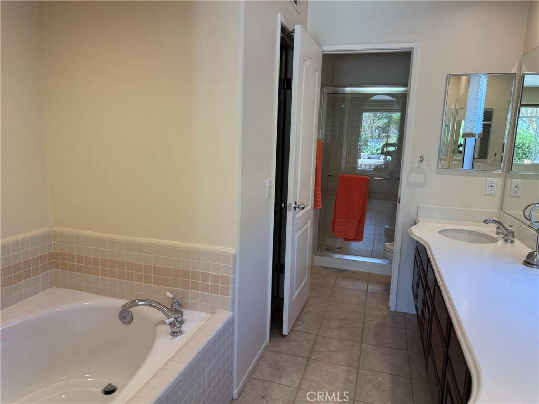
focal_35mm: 24
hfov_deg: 71.6
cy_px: 202
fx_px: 374
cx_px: 270
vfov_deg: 56.8
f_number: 1.78
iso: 80
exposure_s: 1/120
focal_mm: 6.76
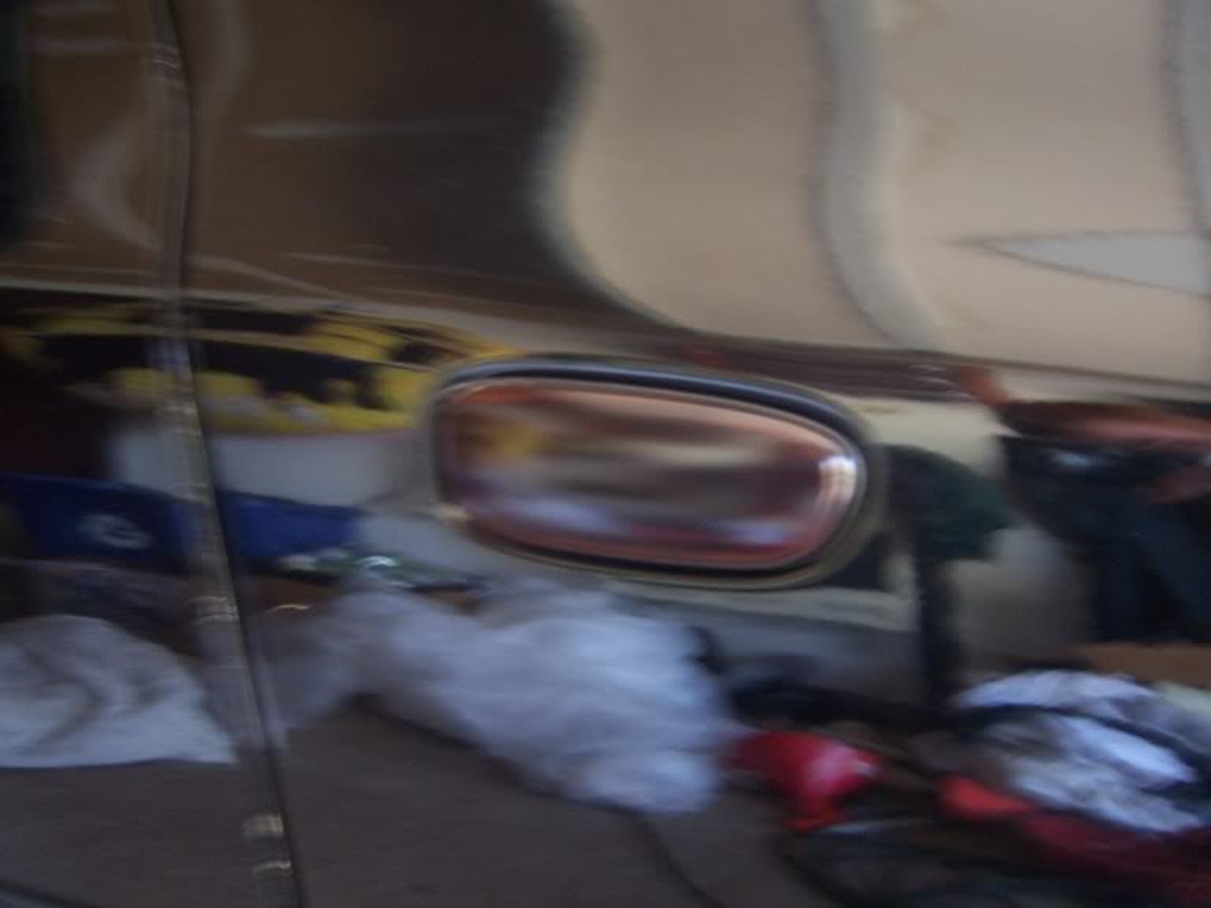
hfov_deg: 51.4
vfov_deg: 39.7
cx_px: 606
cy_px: 454
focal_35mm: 36
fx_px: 1259
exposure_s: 1/8
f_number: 3
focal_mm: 6
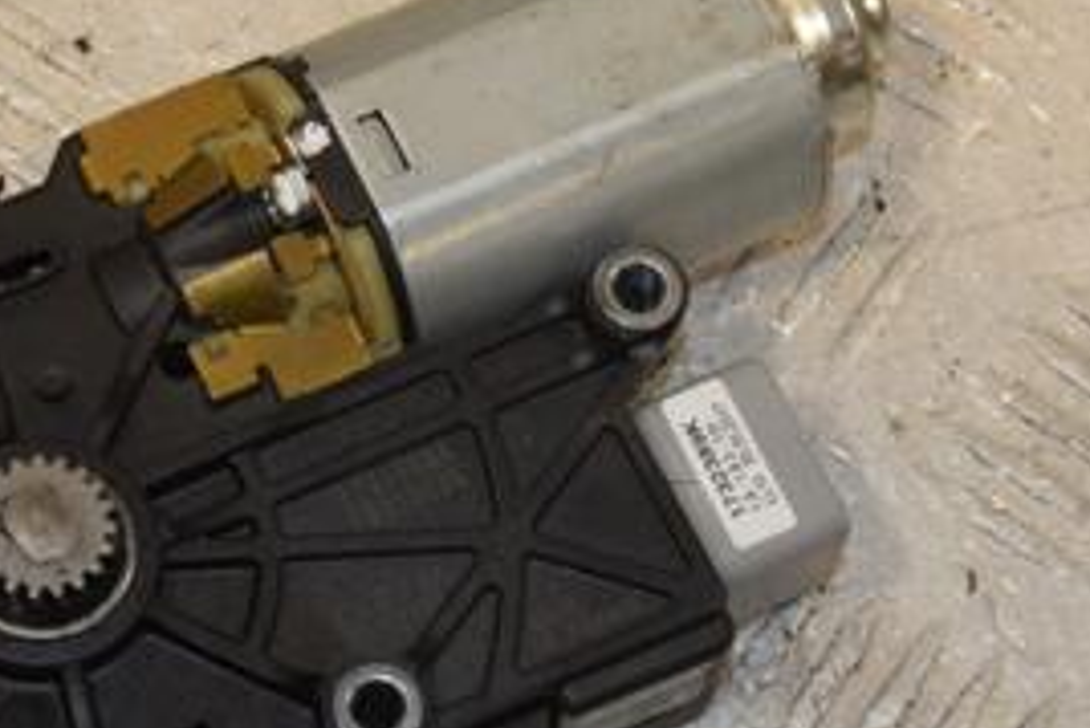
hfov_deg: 12.7
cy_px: 305
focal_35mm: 161
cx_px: 195
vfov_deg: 8.5
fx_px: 4877
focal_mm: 48
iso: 800
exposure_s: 1/200
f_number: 8
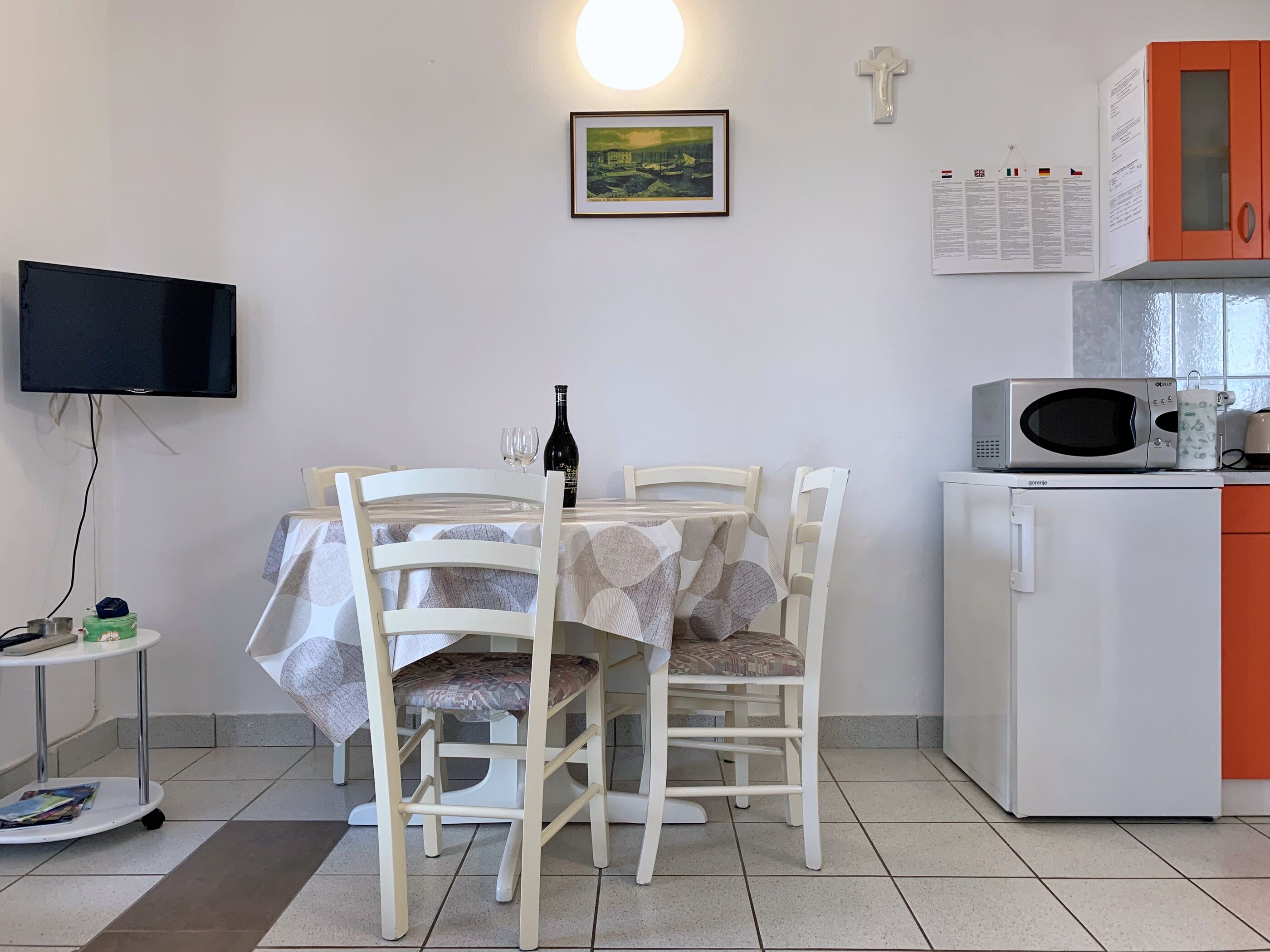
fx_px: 954
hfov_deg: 67.3
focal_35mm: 26
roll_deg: +0.4
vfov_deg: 53.1
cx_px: 635
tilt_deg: -0.5
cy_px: 476
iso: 100
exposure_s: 1/86
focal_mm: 4.25
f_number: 1.8
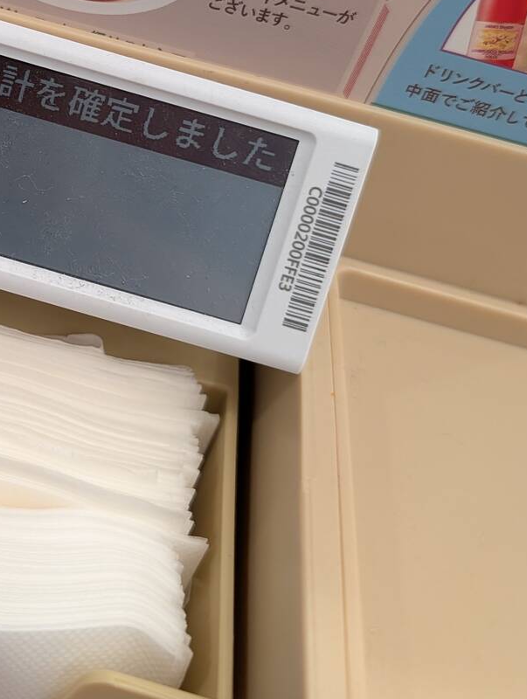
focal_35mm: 48
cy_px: 168
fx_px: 971
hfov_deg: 29.2
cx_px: 60
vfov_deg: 38.5
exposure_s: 1/120
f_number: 1.68
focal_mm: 6.9
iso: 173
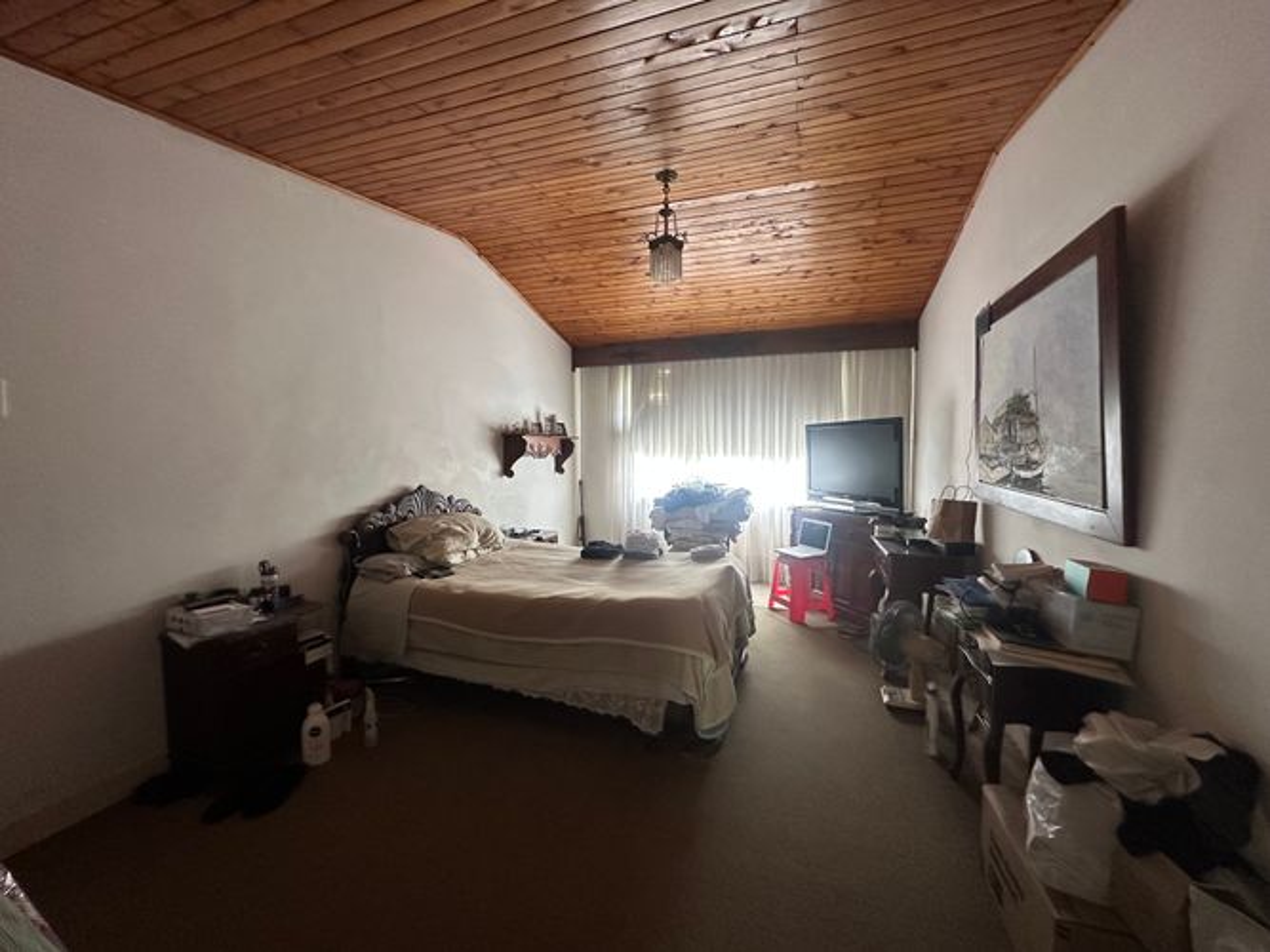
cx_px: 635
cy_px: 476
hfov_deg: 102.1
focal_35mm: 14
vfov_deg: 85.7
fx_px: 514
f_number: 2.2
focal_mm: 2.22
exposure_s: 1/60
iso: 500
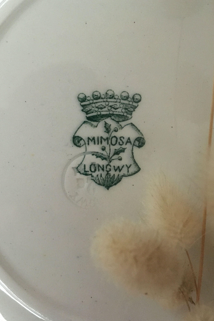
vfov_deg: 55.8
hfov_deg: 38.8
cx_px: 94
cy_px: 166
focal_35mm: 34
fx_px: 303
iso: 320
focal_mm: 4.15
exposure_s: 1/17
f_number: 2.2
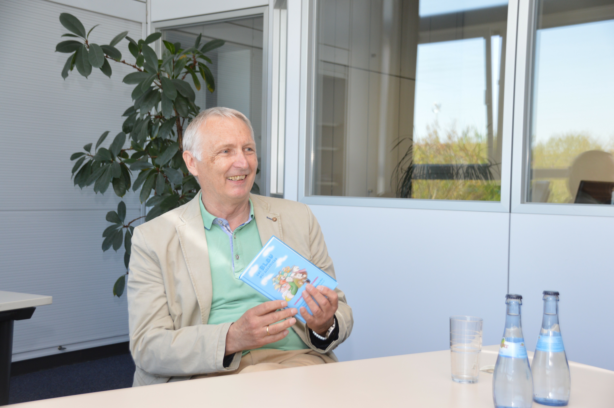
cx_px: 307
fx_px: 818
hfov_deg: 41.1
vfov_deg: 28.0
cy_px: 204
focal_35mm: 48
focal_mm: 32
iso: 400
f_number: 5
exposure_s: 1/100
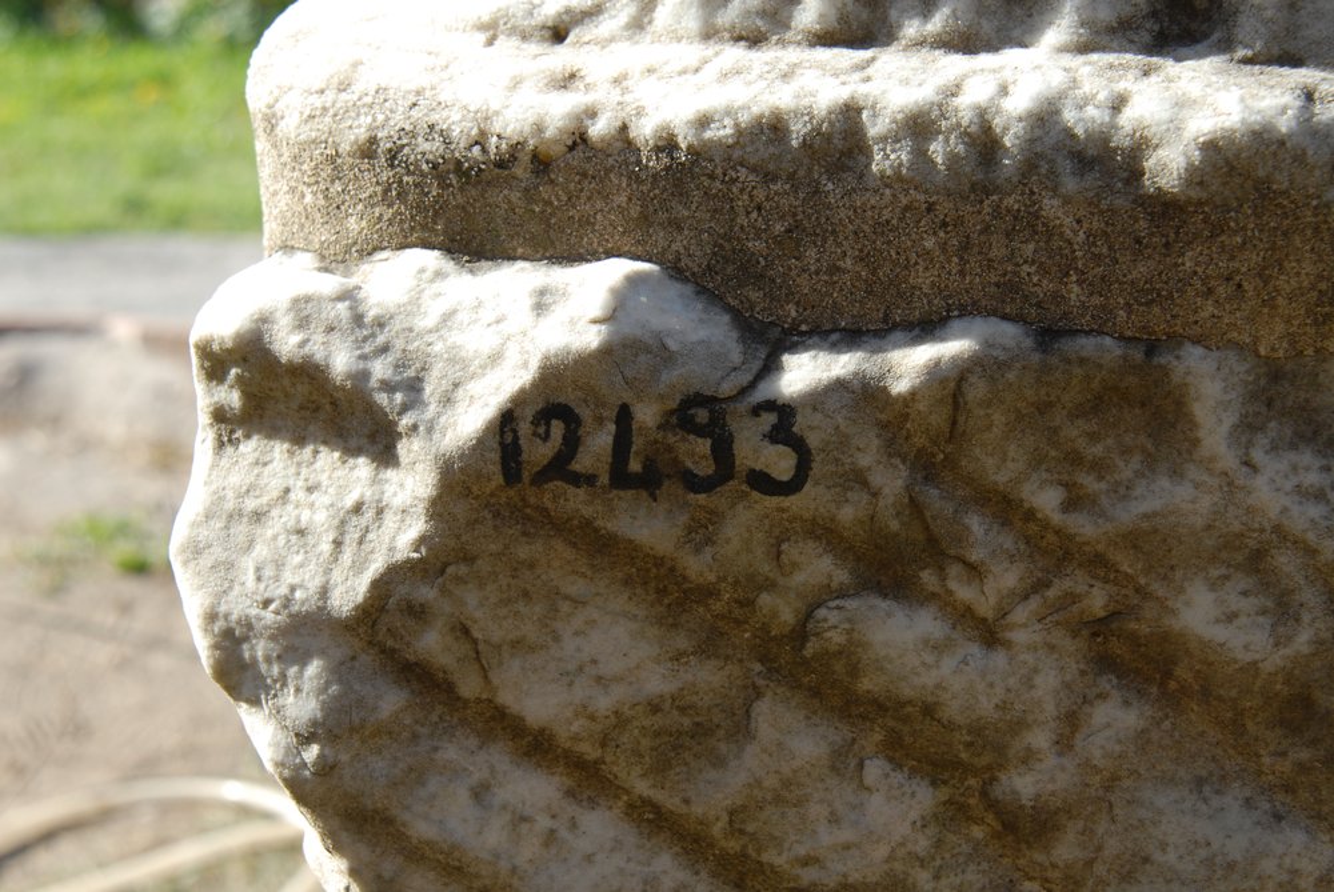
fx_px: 2226
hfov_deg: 33.4
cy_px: 446
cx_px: 667
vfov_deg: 22.7
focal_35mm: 60
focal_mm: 40
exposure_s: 1/250
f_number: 8
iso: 200
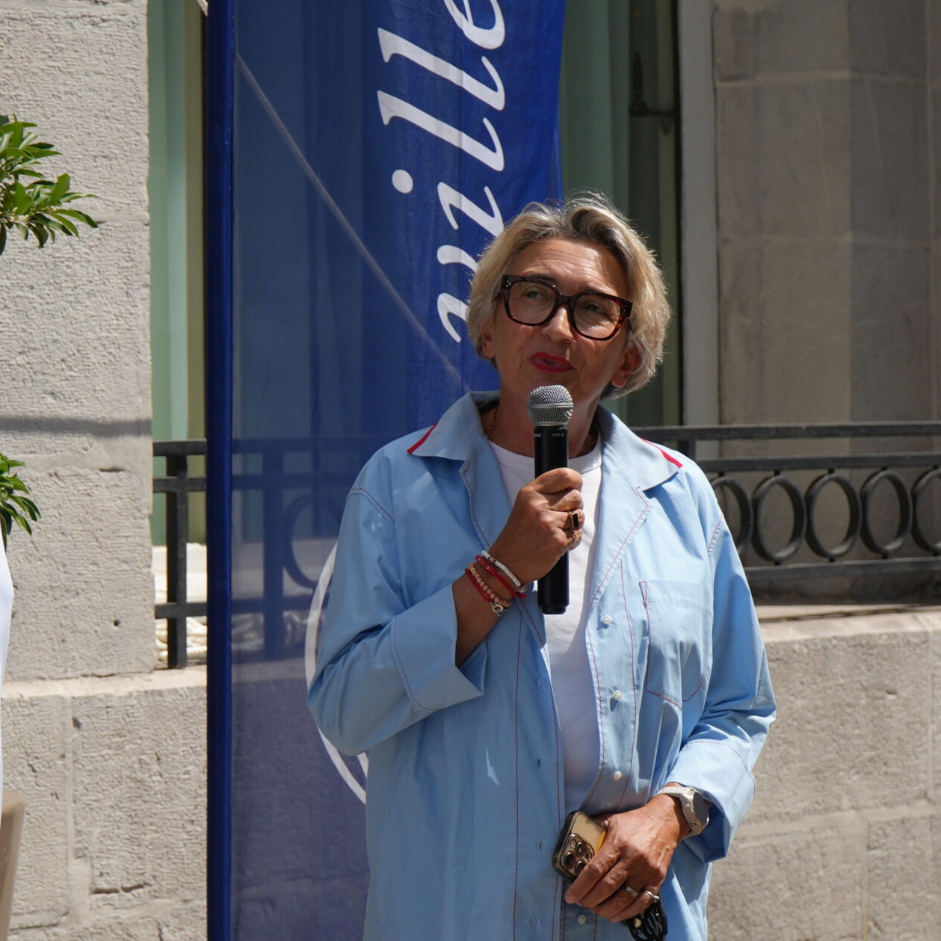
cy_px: 606
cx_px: 232
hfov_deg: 12.4
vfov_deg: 12.5
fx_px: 4306
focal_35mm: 140
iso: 100
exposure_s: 1/800
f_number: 5
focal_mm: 54
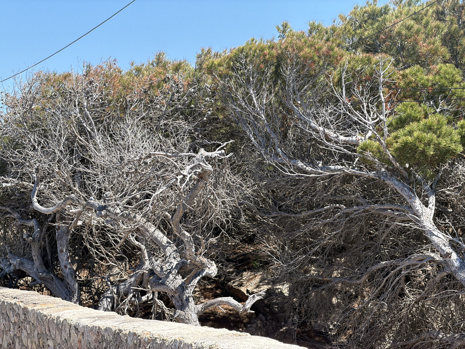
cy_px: 174
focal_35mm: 100
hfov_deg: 19.6
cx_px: 232
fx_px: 1343
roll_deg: +3.4
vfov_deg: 14.8
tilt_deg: +1.8
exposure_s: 1/559
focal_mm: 16.89
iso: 50
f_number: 2.8
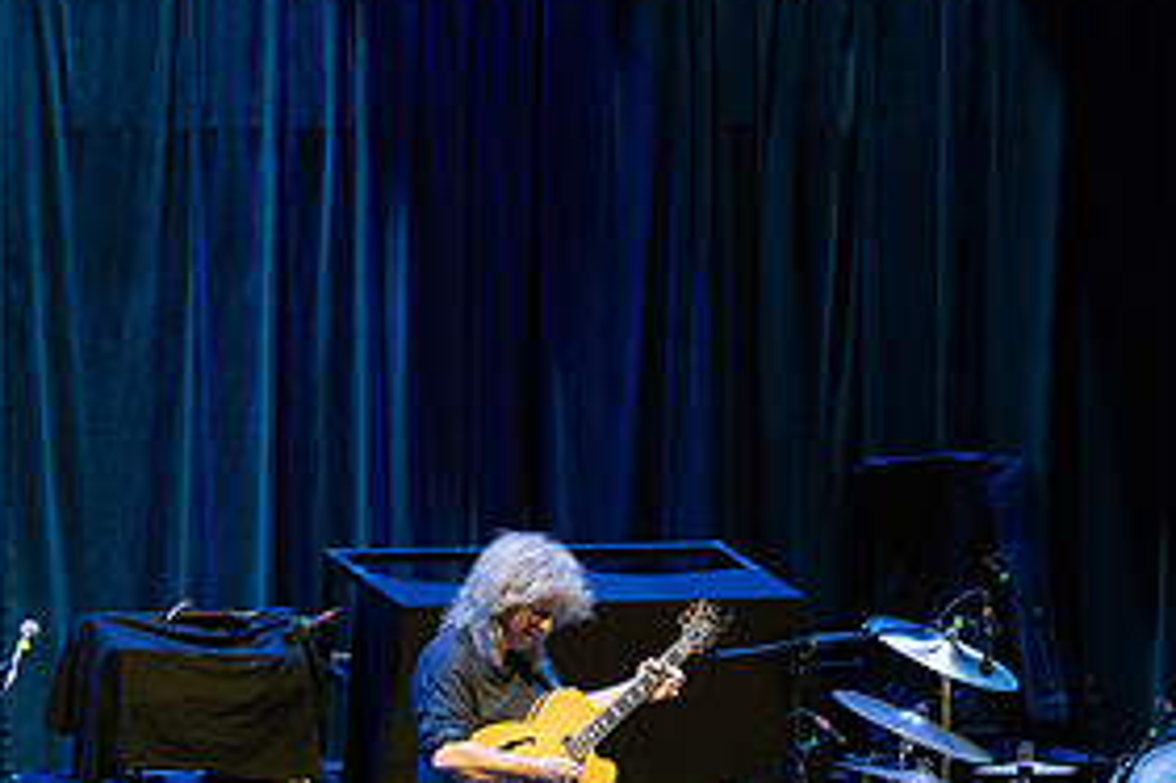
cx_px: 226
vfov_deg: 4.3
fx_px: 10382
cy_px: 747
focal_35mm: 318
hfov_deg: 6.5
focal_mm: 154
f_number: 7.1
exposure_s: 1/320
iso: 3200
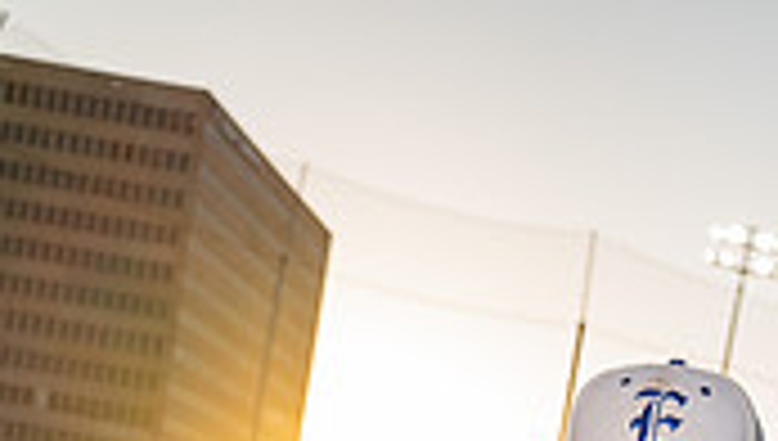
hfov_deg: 24.0
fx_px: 1798
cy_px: 976
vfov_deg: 11.9
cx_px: 625
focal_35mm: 87
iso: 100
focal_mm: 32
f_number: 4
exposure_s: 1/250
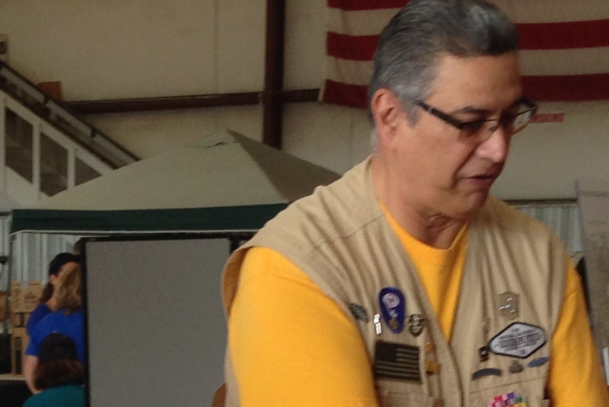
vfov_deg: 9.9
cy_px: 672
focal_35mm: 133
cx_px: 20
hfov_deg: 15.2
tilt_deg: -10.7
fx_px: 2251
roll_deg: -0.1
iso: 50
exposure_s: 1/60
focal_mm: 4.12
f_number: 2.4
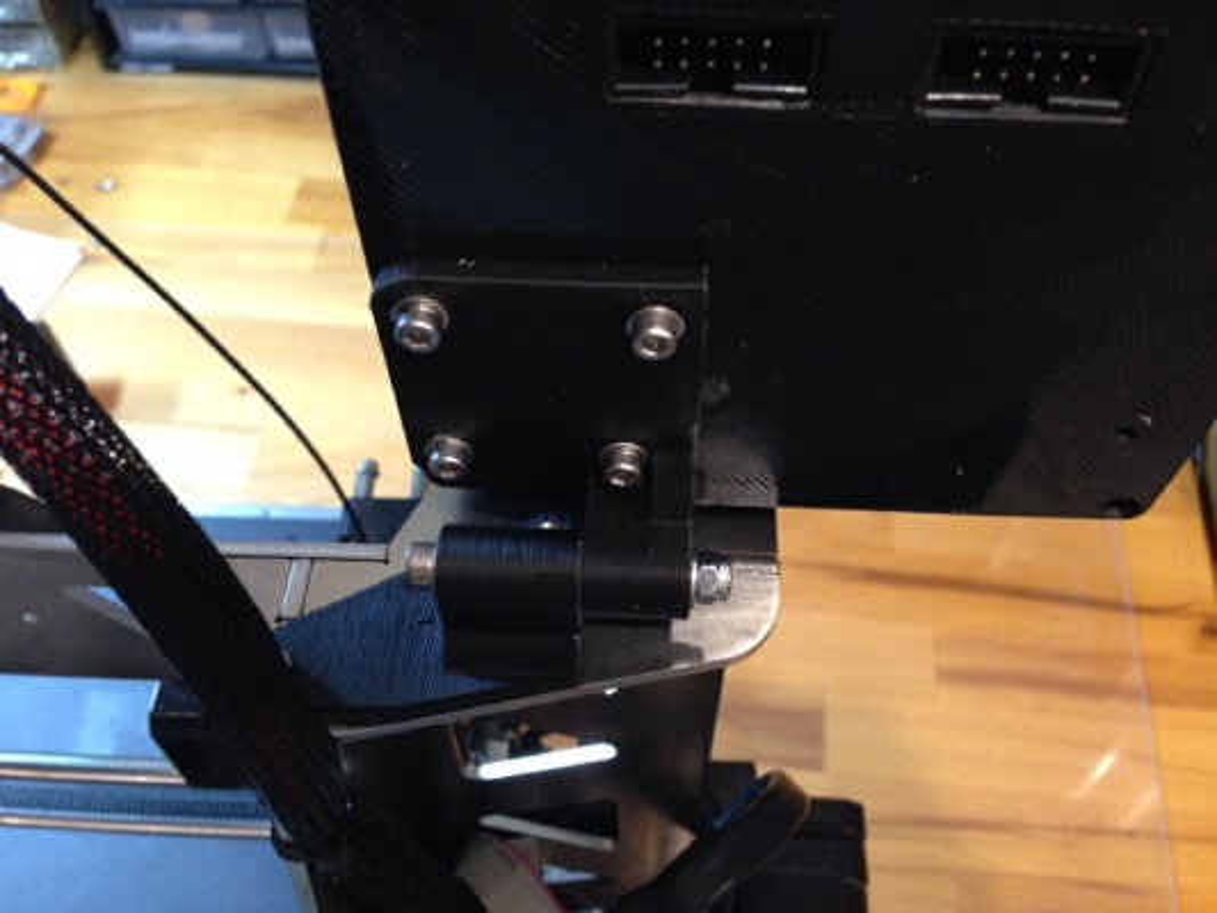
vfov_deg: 43.0
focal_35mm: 33
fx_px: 1160
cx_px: 608
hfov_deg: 55.3
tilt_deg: -56.6
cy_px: 456
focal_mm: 4.12
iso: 250
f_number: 2.4
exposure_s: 1/20
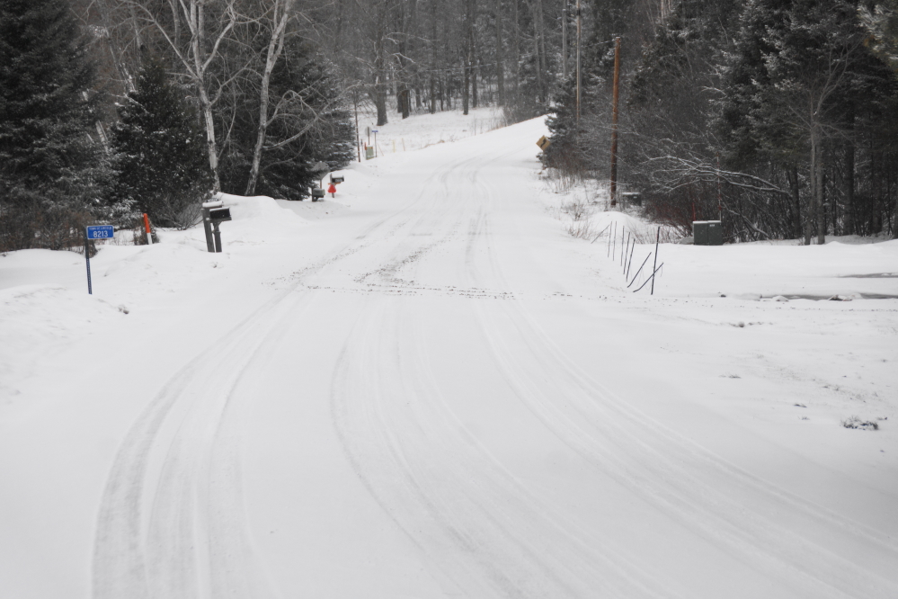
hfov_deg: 15.2
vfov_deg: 10.2
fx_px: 3367
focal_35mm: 135
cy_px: 300
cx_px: 449
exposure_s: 1/160
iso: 200
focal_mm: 90
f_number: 5.6
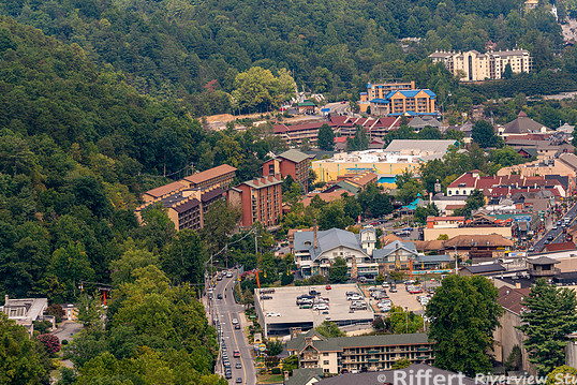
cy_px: 190
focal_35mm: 187
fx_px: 2998
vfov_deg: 7.3
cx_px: 306
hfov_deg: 11.0
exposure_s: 1/200
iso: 180
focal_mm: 170
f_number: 8
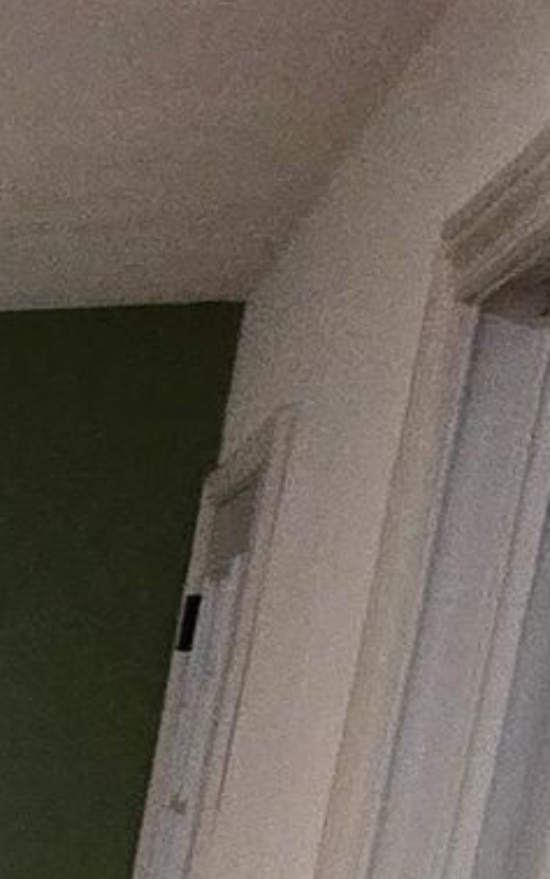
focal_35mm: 93
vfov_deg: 21.0
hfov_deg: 6.2
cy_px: 1016
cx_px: -2251
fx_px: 2230
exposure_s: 1/60
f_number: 2.2
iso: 400
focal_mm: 2.2
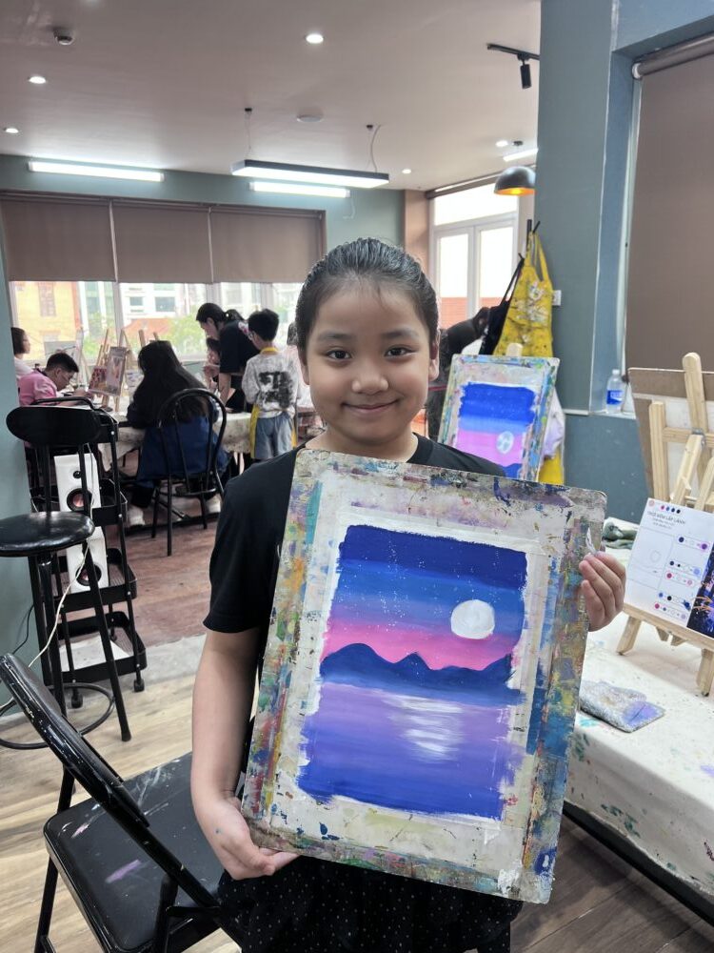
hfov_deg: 53.1
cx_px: 357
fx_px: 715
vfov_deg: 67.3
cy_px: 476
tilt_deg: -11.1
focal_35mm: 26
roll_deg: +0.0
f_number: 1.5
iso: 80
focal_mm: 5.7
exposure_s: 1/100
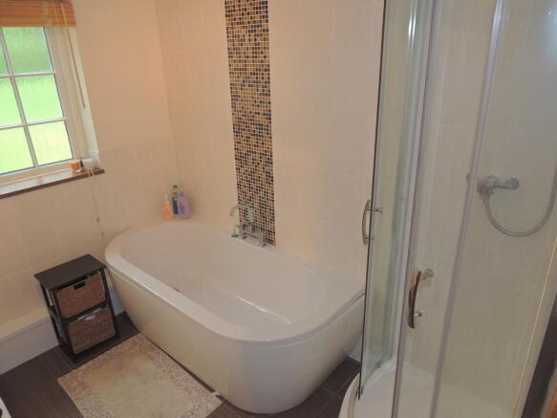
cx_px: 278
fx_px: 386
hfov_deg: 71.6
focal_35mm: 24
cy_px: 209
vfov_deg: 56.8
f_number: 3
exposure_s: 1/40
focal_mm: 4.3
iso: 250
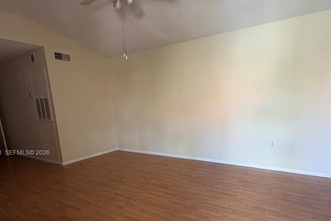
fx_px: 211
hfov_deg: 76.1
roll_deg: +2.3
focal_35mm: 23
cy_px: 153
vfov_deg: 53.6
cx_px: 165
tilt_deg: -13.0
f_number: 2.2
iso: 320
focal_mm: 2.22
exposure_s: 1/120
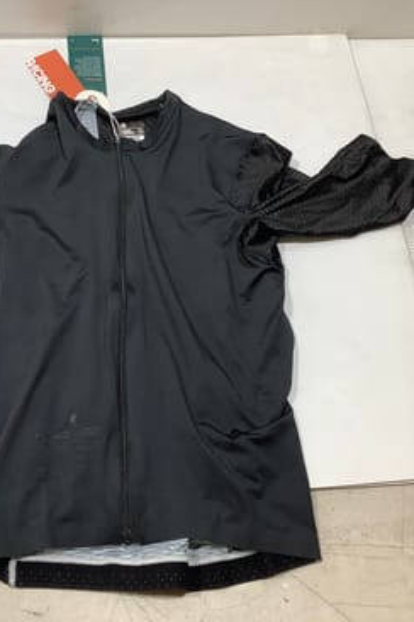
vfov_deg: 44.5
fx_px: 759
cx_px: 134
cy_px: 315
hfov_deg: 30.3
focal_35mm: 44
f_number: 2.4
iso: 64
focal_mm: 3.3
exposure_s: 1/100
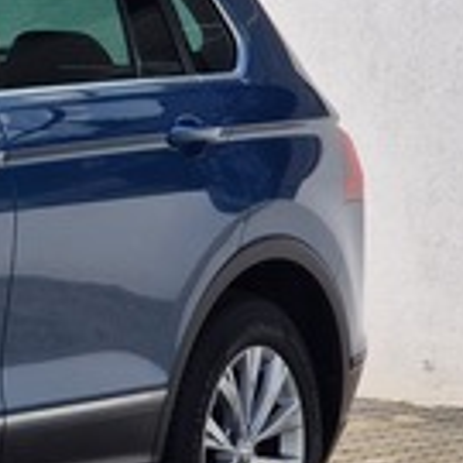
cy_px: 117
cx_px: -485
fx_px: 4343
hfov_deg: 5.9
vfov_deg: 6.1
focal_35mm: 287
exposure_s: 1/470
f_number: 2.4
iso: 25
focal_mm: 7
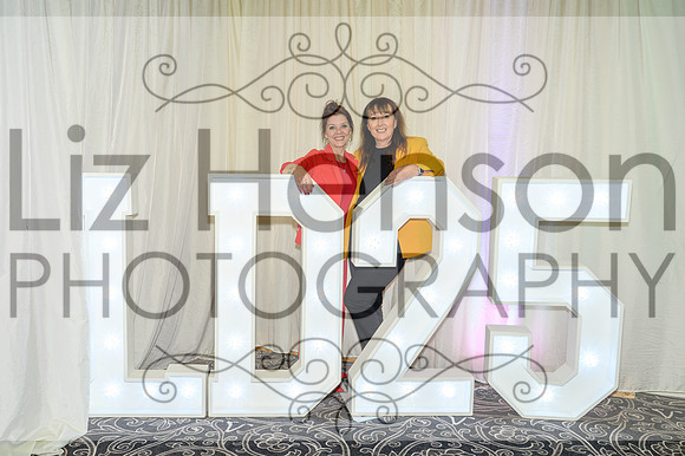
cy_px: 233
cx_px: 284
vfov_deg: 37.9
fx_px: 664
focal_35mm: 35
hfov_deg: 54.3
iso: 1250
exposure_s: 1/160
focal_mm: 28.5
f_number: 4
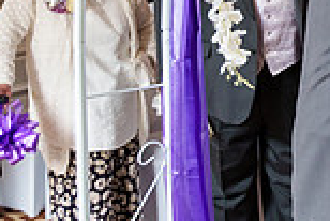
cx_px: 499
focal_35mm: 113
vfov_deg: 11.7
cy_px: -92
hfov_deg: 16.4
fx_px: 1037
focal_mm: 28
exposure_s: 1/320
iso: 1600
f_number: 4
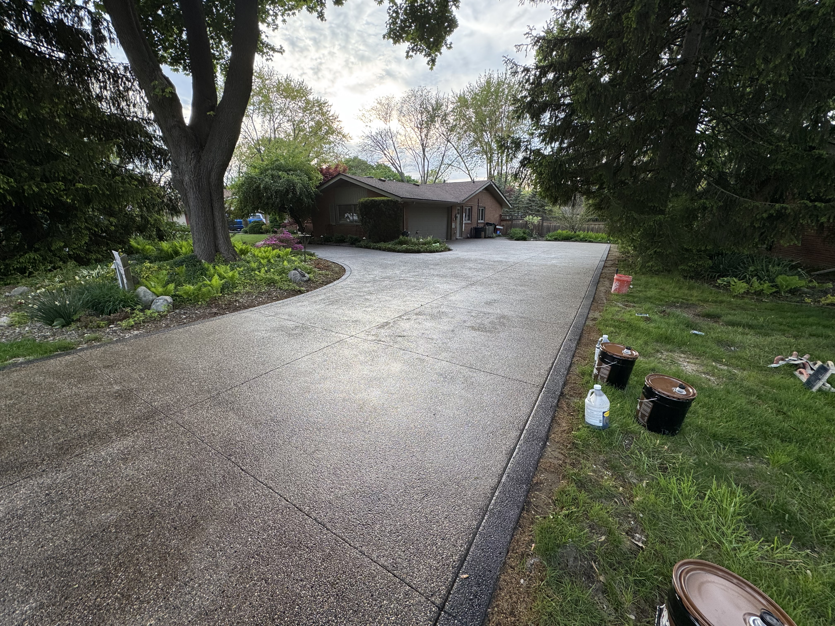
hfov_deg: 102.1
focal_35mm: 14
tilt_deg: -15.6
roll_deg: +1.0
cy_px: 313
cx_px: 418
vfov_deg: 85.7
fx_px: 338
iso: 40
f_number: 2.2
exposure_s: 1/196
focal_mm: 2.22
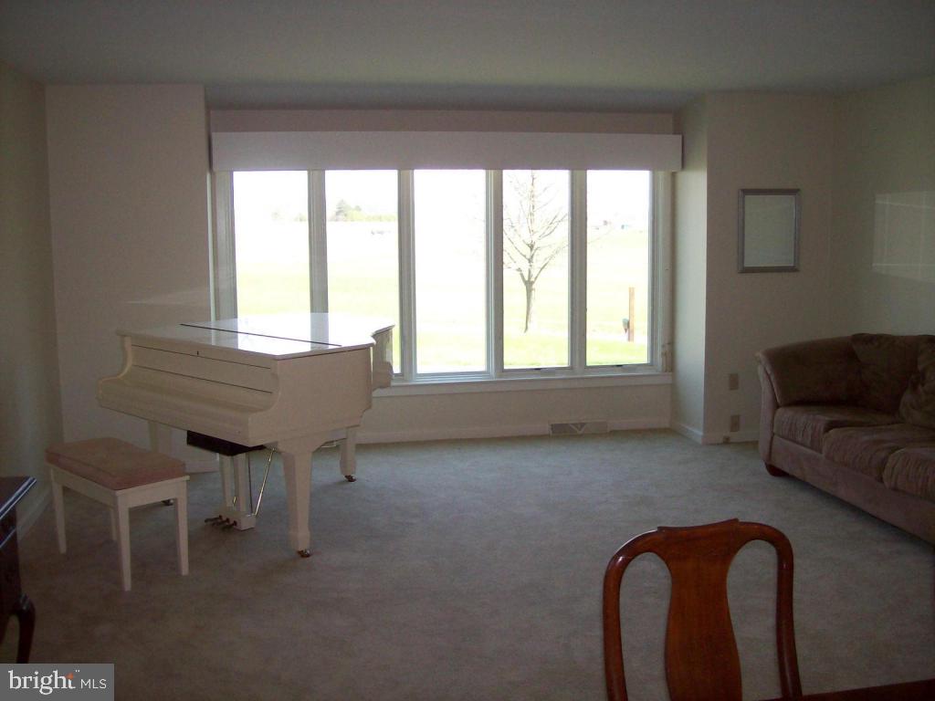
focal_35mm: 36
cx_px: 468
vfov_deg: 39.7
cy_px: 350
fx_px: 972
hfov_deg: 51.4
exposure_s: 1/90.2
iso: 80
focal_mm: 6
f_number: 2.7
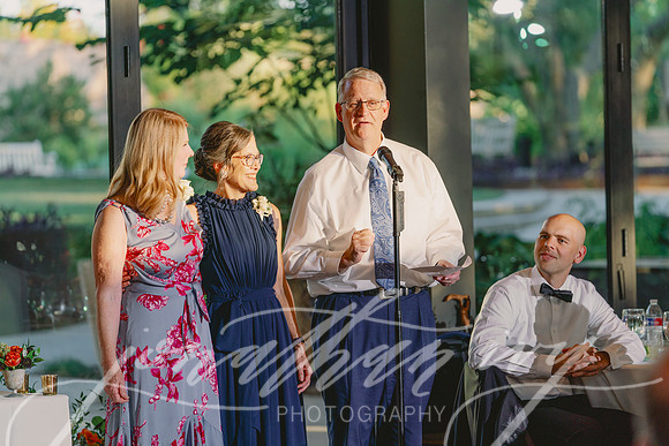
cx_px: 334
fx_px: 3717
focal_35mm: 200
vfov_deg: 6.9
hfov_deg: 10.3
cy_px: 223
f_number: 4
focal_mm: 200
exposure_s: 1/250
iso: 250
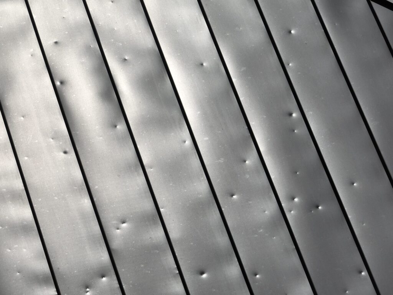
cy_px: 148
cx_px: 196
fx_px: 1828
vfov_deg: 9.2
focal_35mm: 161
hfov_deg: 12.3
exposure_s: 1/2000
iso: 110
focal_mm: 29.85
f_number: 4.4
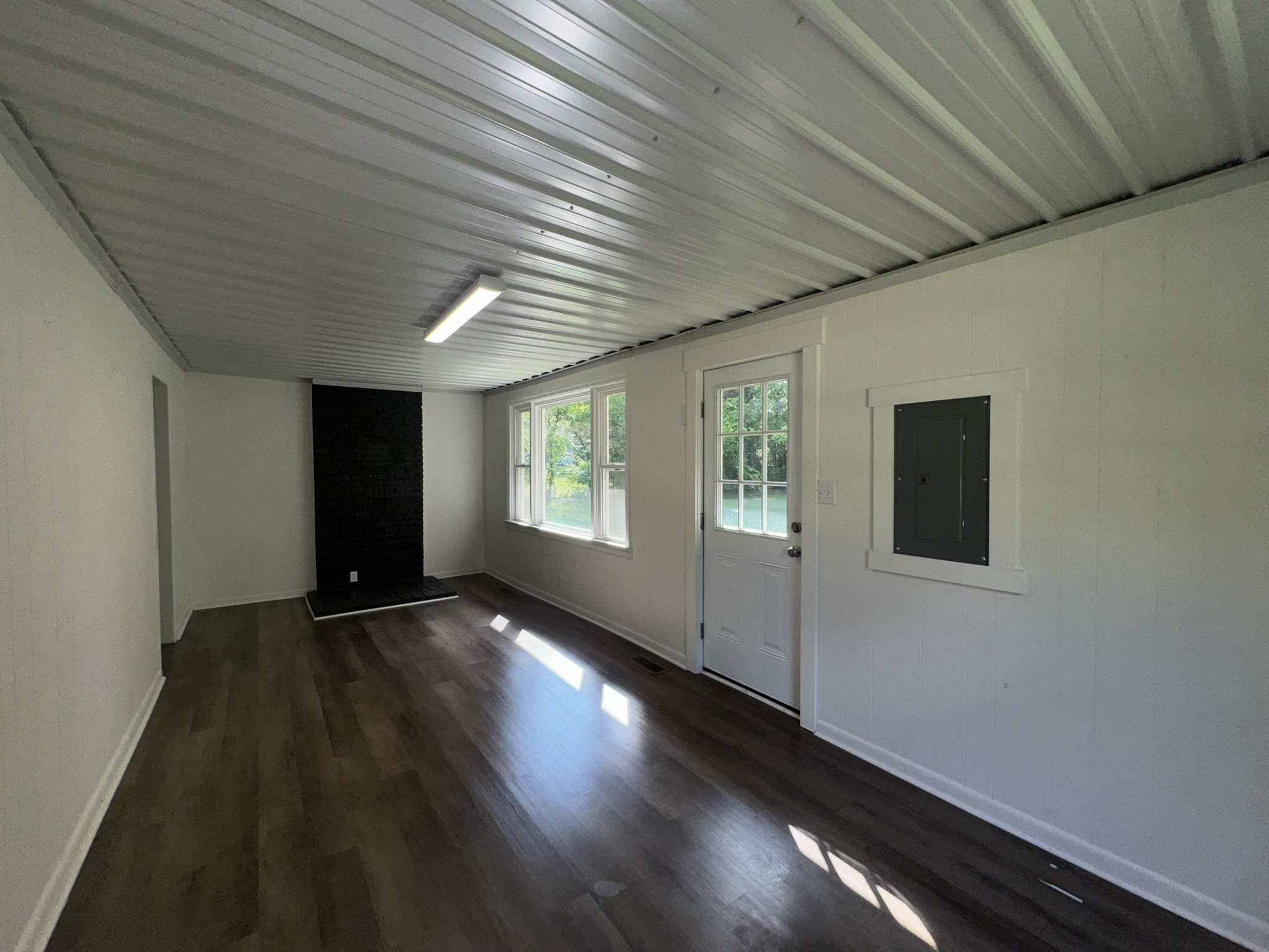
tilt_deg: -2.0
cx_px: 634
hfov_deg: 102.1
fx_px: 513
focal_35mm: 14
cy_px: 476
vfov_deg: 85.7
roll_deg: +0.1
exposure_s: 1/174
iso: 32
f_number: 2.2
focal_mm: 2.22
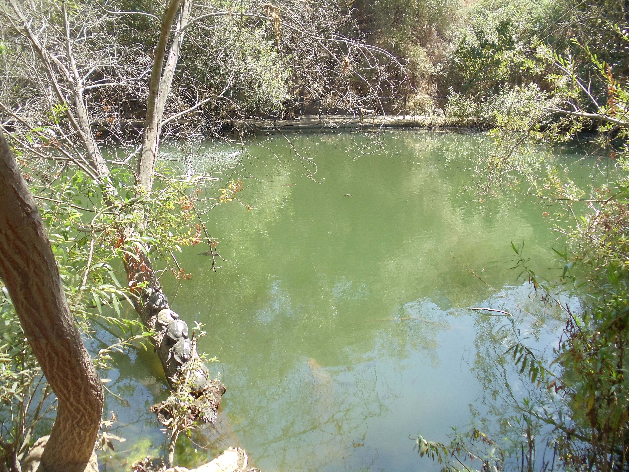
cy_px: 236
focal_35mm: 44
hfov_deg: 42.9
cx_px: 314
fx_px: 800
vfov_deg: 32.9
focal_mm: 6
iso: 80
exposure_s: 1/125
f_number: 3.5
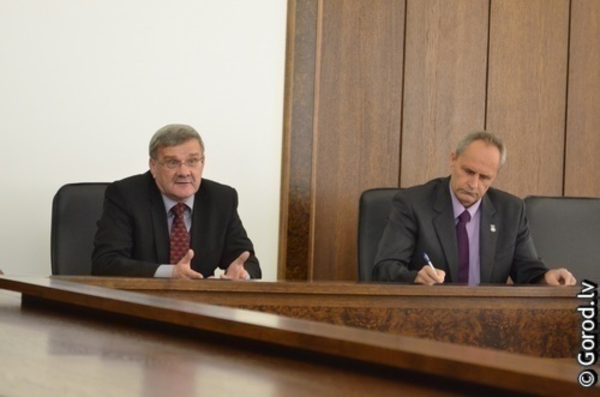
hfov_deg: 17.1
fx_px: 1995
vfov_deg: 11.4
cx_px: 300
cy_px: 198
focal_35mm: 120
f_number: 4
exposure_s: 1/320
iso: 3200
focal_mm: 80
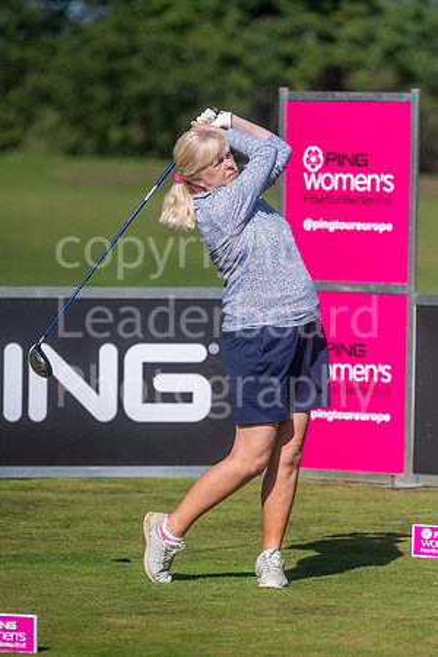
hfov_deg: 4.6
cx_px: 219
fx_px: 5475
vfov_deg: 6.9
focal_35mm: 300
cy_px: 328
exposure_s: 1/5000
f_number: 5
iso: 500
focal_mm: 300
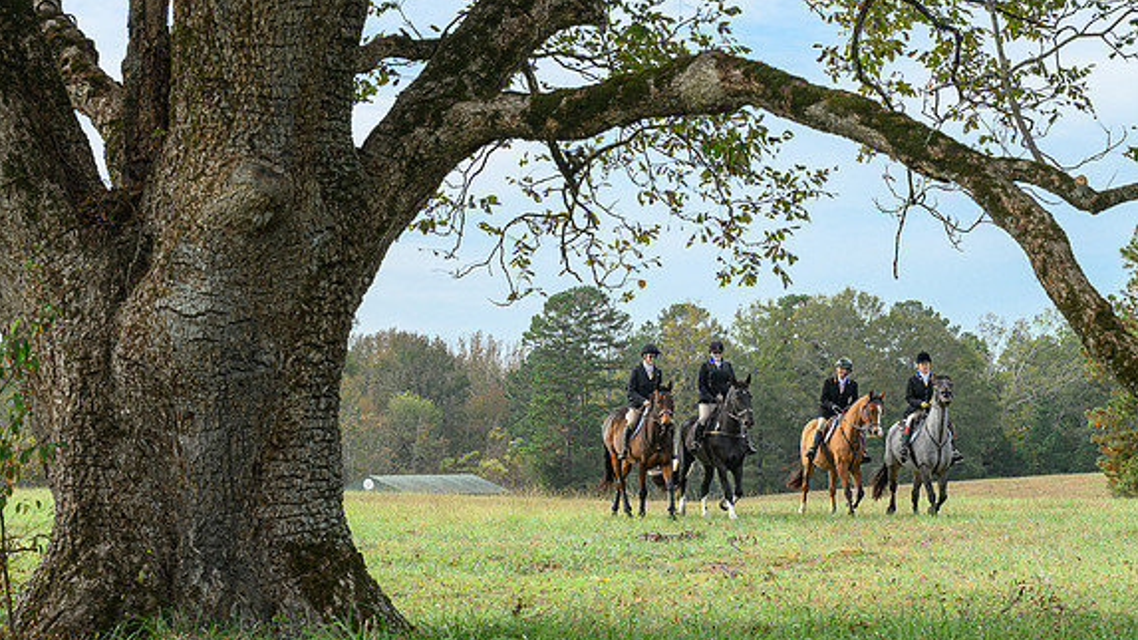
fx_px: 3379
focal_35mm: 112
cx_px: 715
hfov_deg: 19.1
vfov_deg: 10.8
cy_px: 372
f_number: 6.3
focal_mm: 83
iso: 400
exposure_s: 1/320
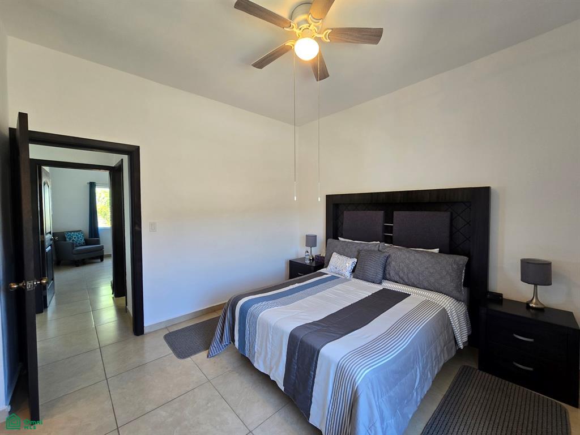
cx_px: 290
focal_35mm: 13
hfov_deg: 106.2
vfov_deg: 89.9
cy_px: 218
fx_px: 218
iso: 100
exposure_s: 1/60
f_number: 2.2
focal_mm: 2.2
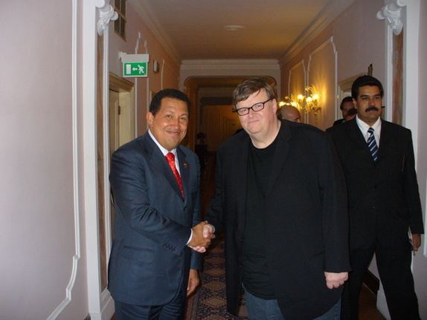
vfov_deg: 38.7
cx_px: 214
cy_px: 160
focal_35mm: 37
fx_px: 457
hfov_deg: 50.1
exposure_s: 1/60
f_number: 2.8
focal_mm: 6.1
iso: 200
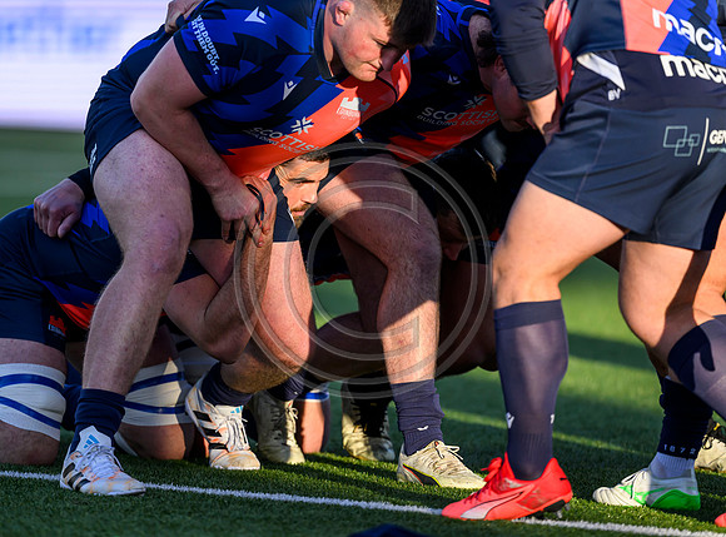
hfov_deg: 3.8
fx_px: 11031
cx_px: 322
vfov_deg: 2.8
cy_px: 206
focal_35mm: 529
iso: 500
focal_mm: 400
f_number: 2.8
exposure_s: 1/2500
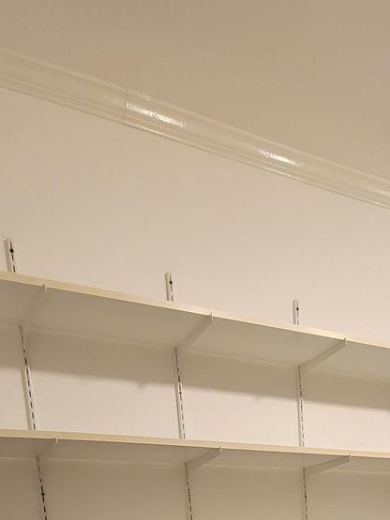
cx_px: 306
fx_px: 541
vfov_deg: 35.5
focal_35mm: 36
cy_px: 671
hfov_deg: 38.3
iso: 320
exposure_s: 1/40
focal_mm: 2.2
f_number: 2.2
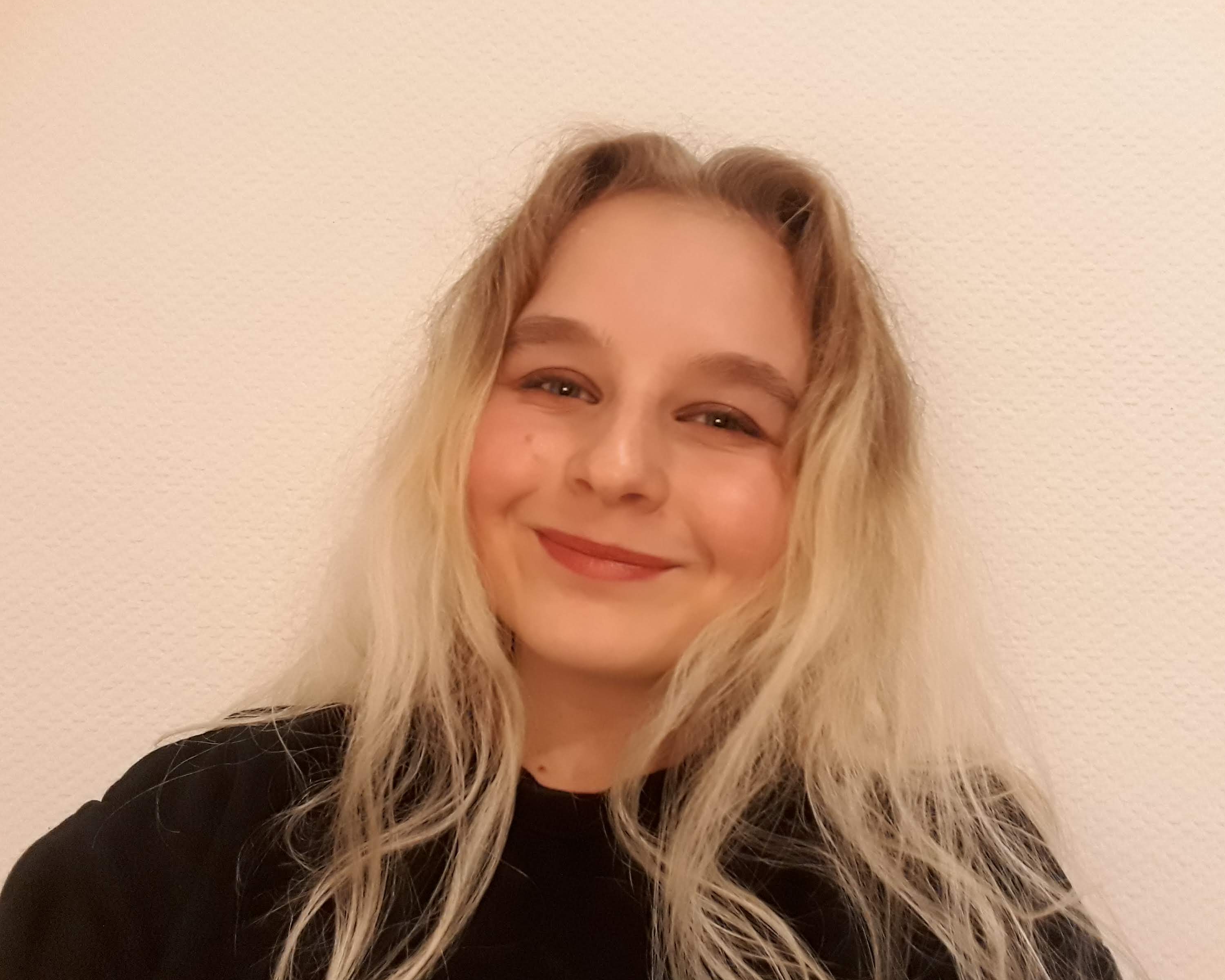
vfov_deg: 44.5
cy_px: 495
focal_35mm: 33
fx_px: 1196
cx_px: 635
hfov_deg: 54.2
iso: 200
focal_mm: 2.91
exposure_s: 1/9
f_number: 1.9
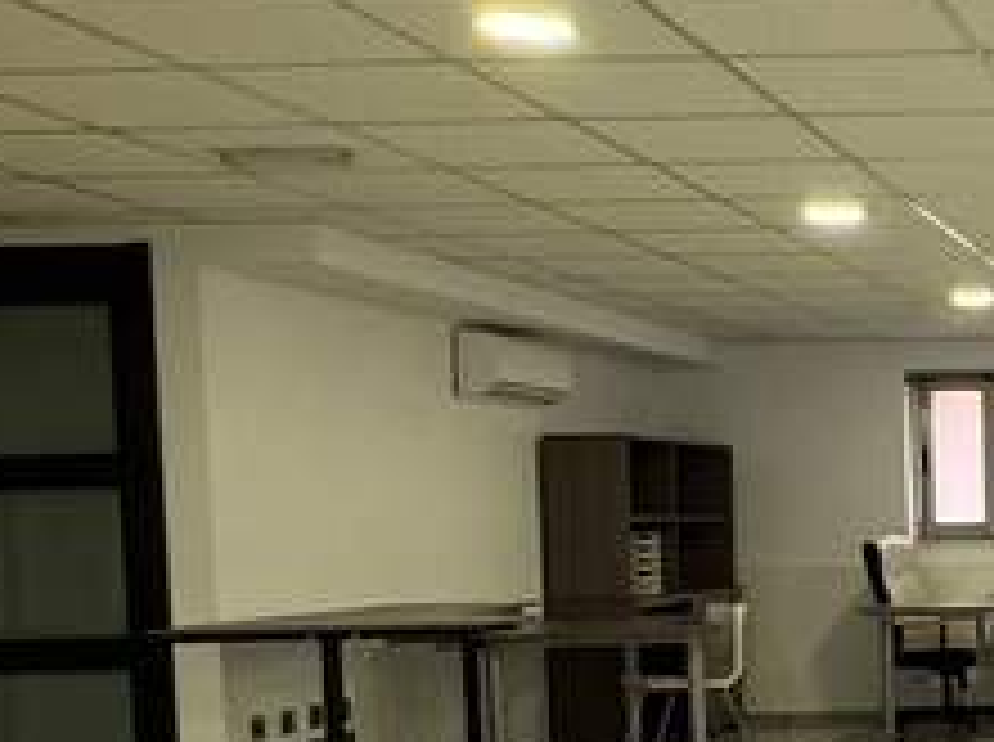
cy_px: 625
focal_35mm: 65
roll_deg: +0.7
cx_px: 1336
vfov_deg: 22.1
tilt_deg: -3.6
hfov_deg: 25.2
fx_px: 1863
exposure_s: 1/60
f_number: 2.2
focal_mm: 2.22
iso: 320
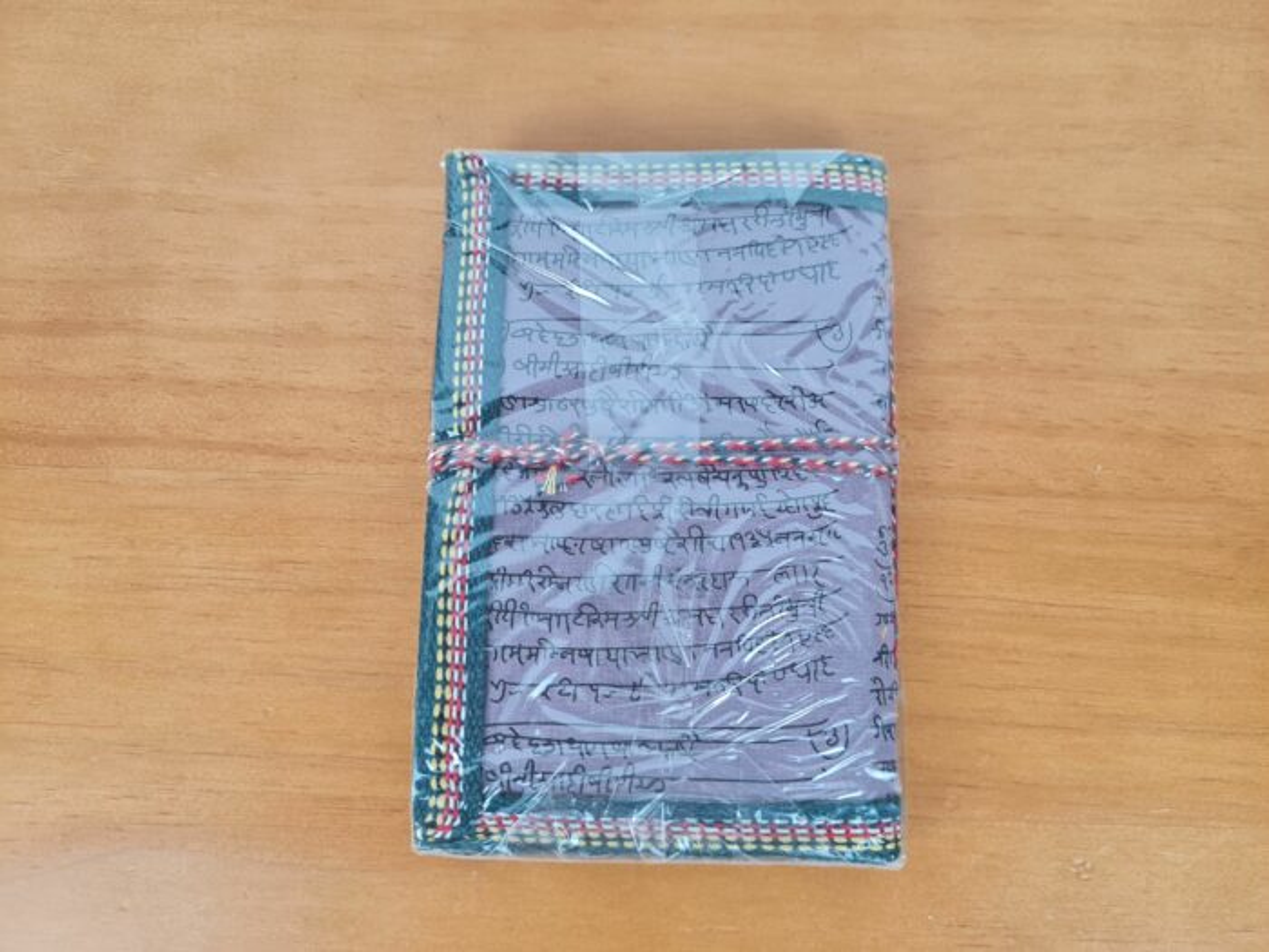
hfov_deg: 67.3
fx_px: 953
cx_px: 634
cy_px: 476
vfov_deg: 53.1
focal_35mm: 26
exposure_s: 1/120
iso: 160
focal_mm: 5.4
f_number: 1.8
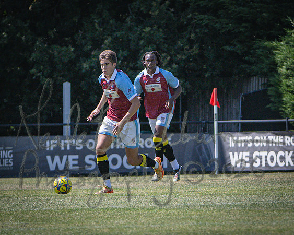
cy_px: 163
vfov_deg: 2.2
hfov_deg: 2.8
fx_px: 6098
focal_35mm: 701
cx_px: 120
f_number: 4
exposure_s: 1/2500
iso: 400
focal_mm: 200
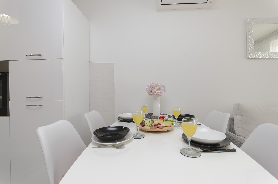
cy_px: 92
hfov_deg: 95.1
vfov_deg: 71.8
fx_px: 127
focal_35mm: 16
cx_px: 139
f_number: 4.2
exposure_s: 1/60
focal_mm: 11
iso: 320
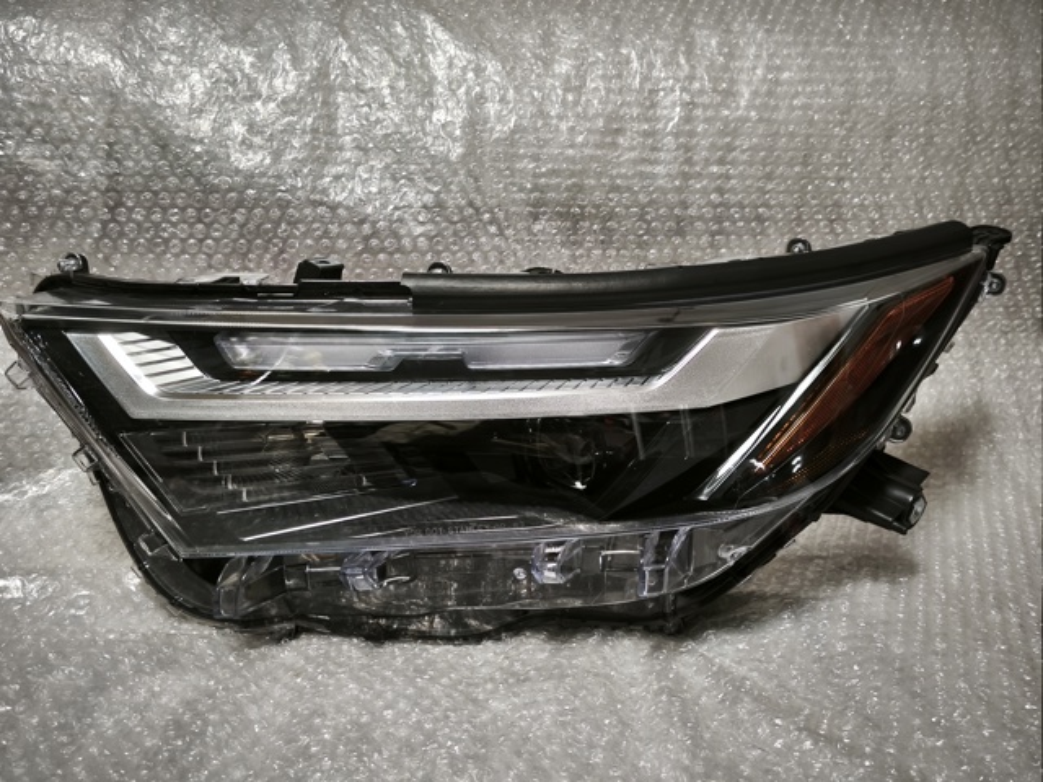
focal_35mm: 35
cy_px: 391
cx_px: 522
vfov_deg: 40.7
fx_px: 1055
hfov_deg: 52.6
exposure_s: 1/50
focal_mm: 5.35
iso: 640
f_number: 1.7
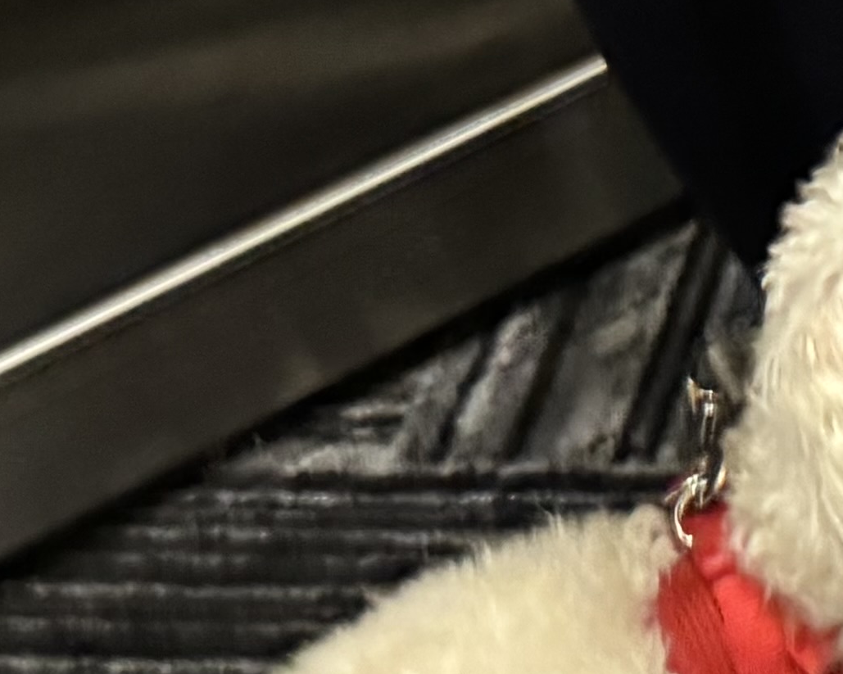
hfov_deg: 13.9
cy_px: -65
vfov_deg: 11.7
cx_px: 1276
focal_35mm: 130
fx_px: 3243
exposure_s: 1/30
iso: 1250
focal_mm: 6.76
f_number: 1.78
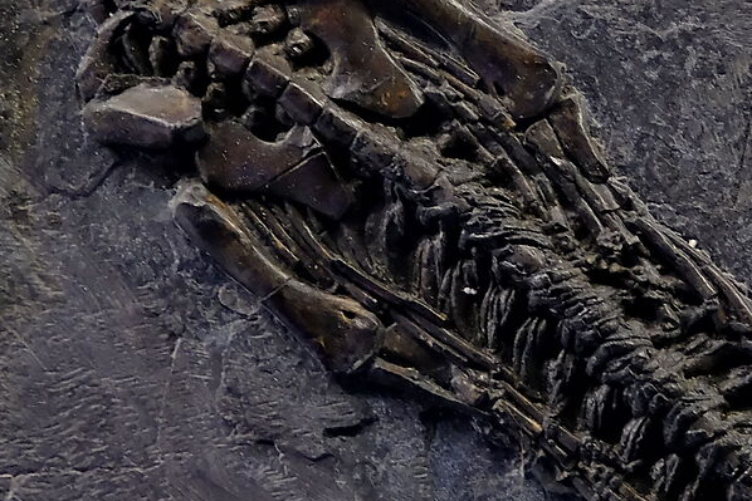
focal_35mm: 269
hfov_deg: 7.6
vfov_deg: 5.1
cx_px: 634
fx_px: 5620
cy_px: 347
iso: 640
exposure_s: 1/15
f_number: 4.5
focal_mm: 44.4
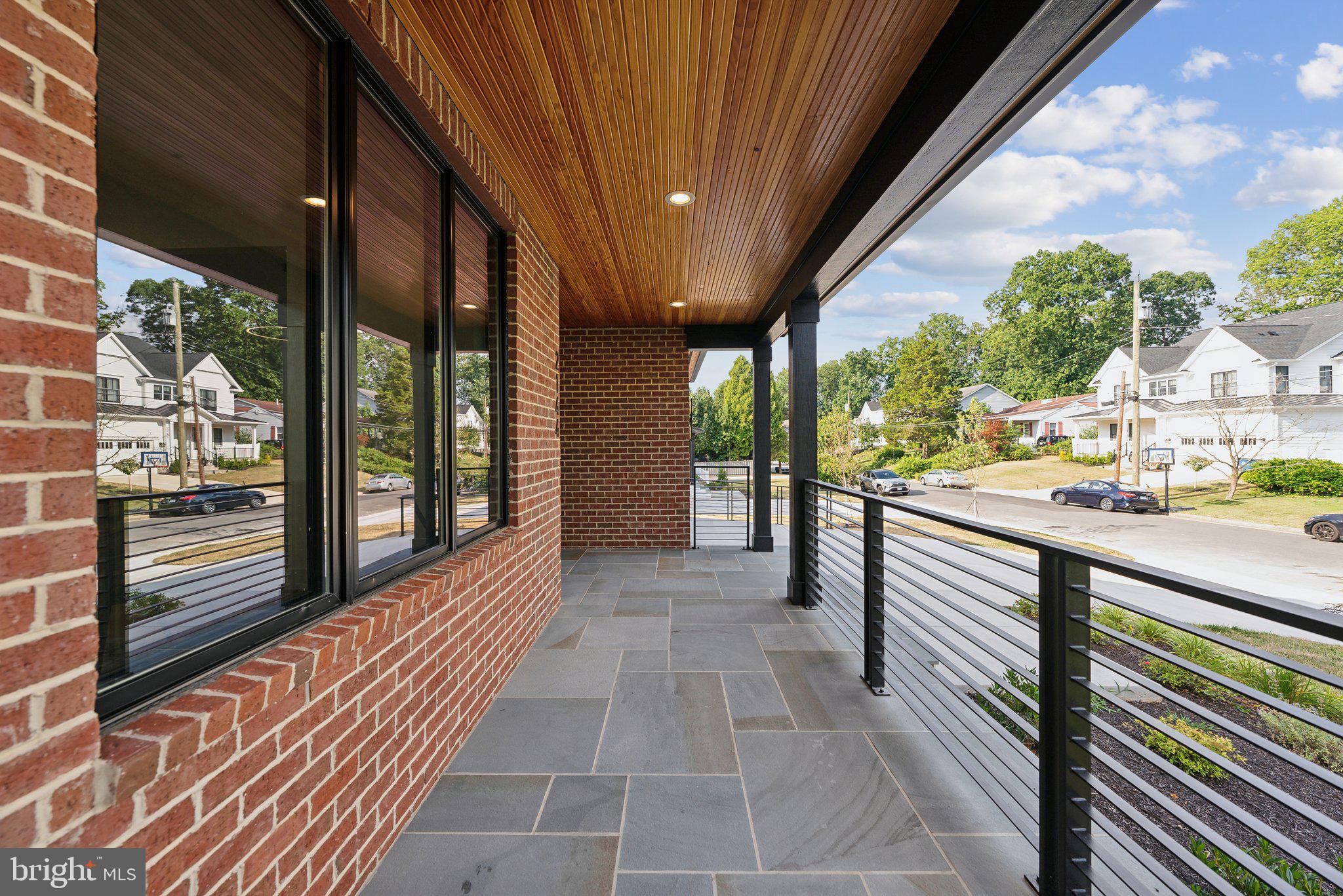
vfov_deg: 85.5
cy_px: 448
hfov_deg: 108.3
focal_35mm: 13
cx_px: 672
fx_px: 485
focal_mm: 13
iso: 80
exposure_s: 1/100
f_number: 5
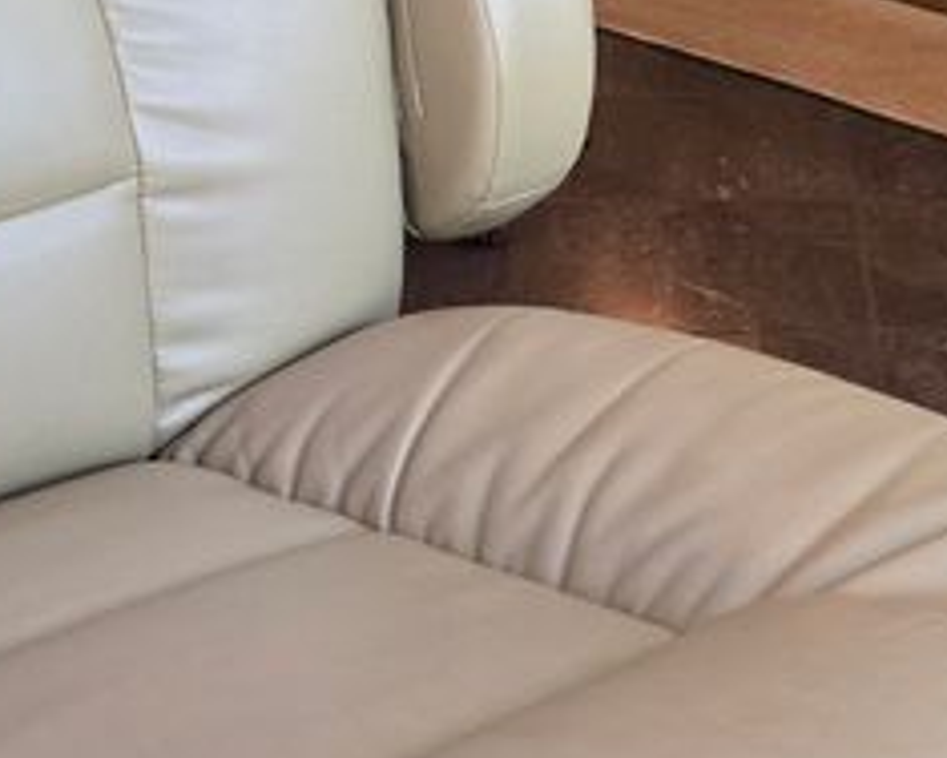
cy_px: -36
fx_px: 2747
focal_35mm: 98
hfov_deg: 19.2
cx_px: 846
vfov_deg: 15.4
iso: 400
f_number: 1.7
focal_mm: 6.3
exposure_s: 1/120
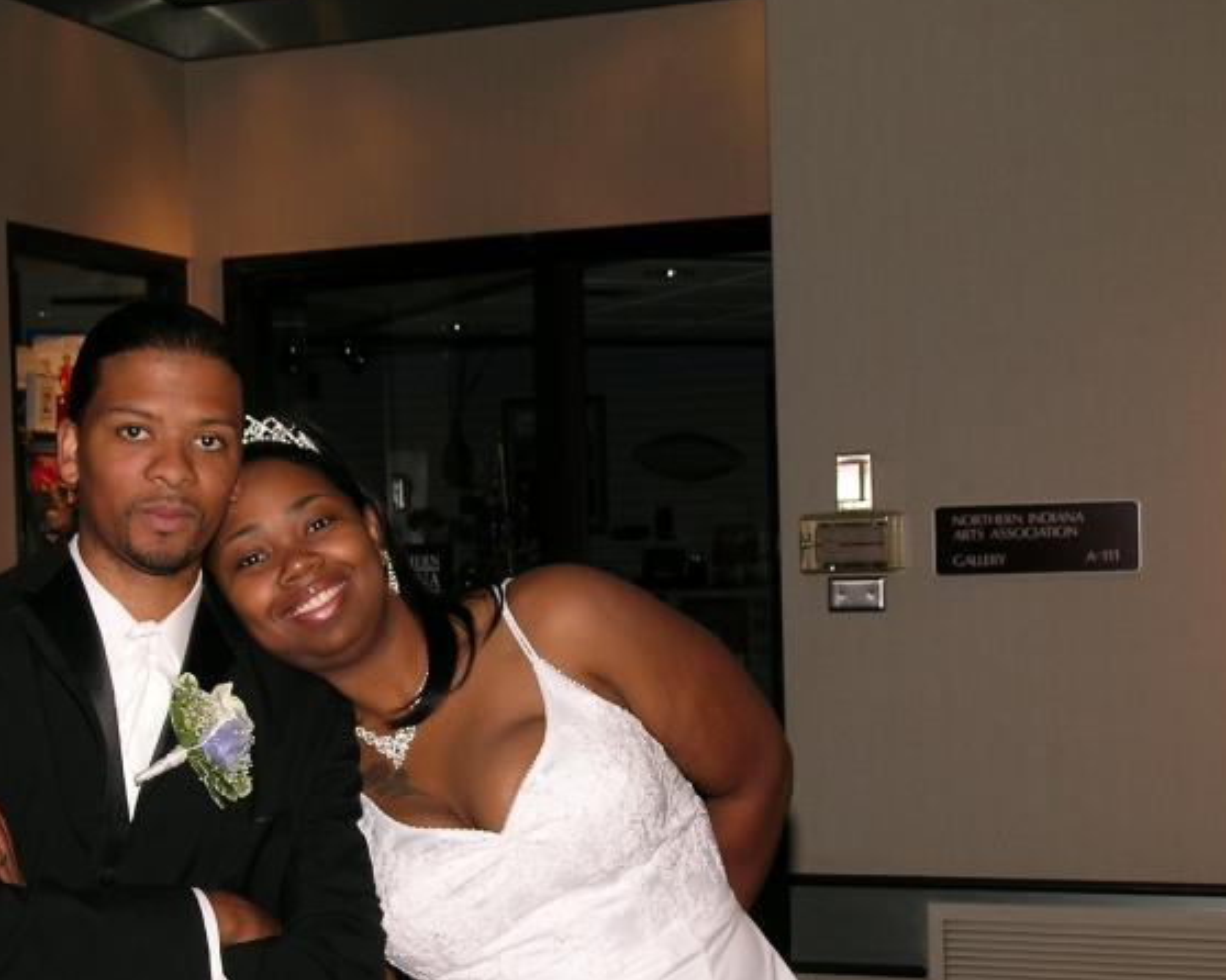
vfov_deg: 21.8
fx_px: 2539
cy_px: 628
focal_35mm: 70
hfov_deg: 27.1
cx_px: 483
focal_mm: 10.3
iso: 50
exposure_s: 1/60.1
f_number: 4.3
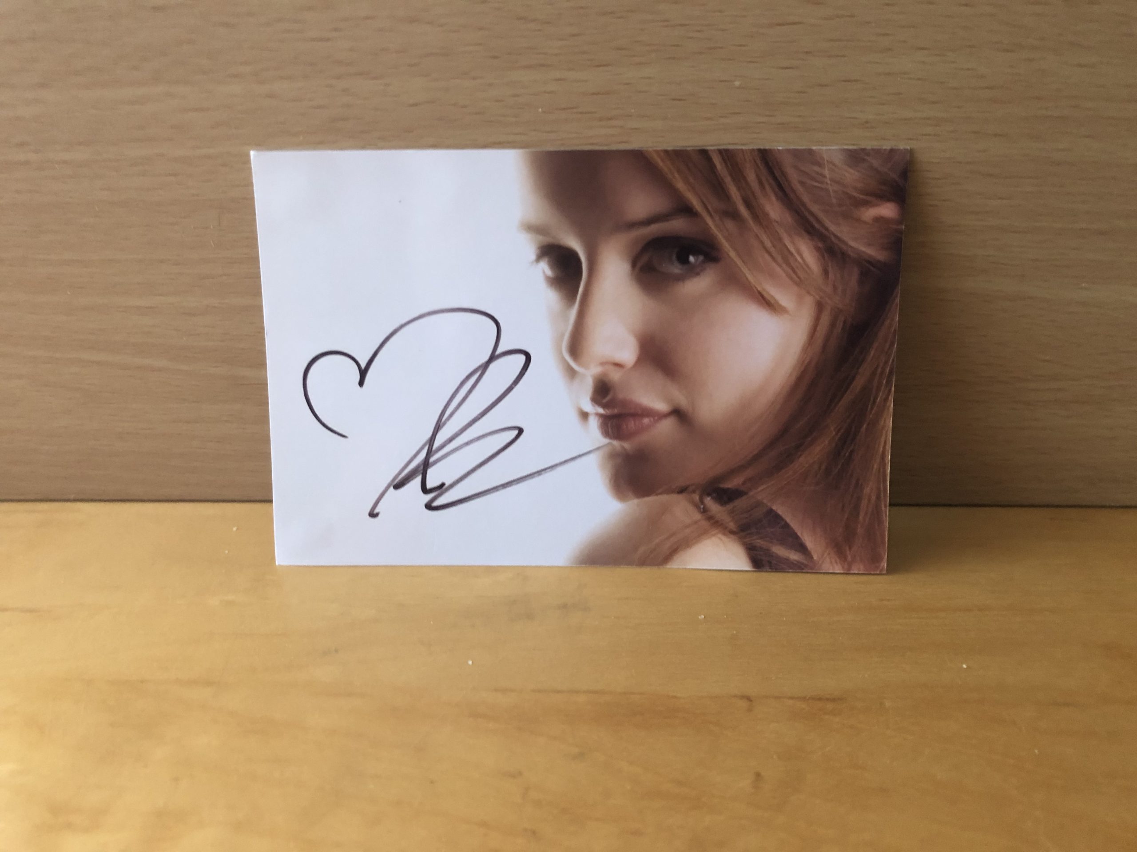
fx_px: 920
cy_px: 426
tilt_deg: -30.5
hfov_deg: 63.4
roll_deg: -2.5
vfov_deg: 49.7
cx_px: 568
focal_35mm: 28
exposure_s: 1/5
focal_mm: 3.99
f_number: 1.8
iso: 80
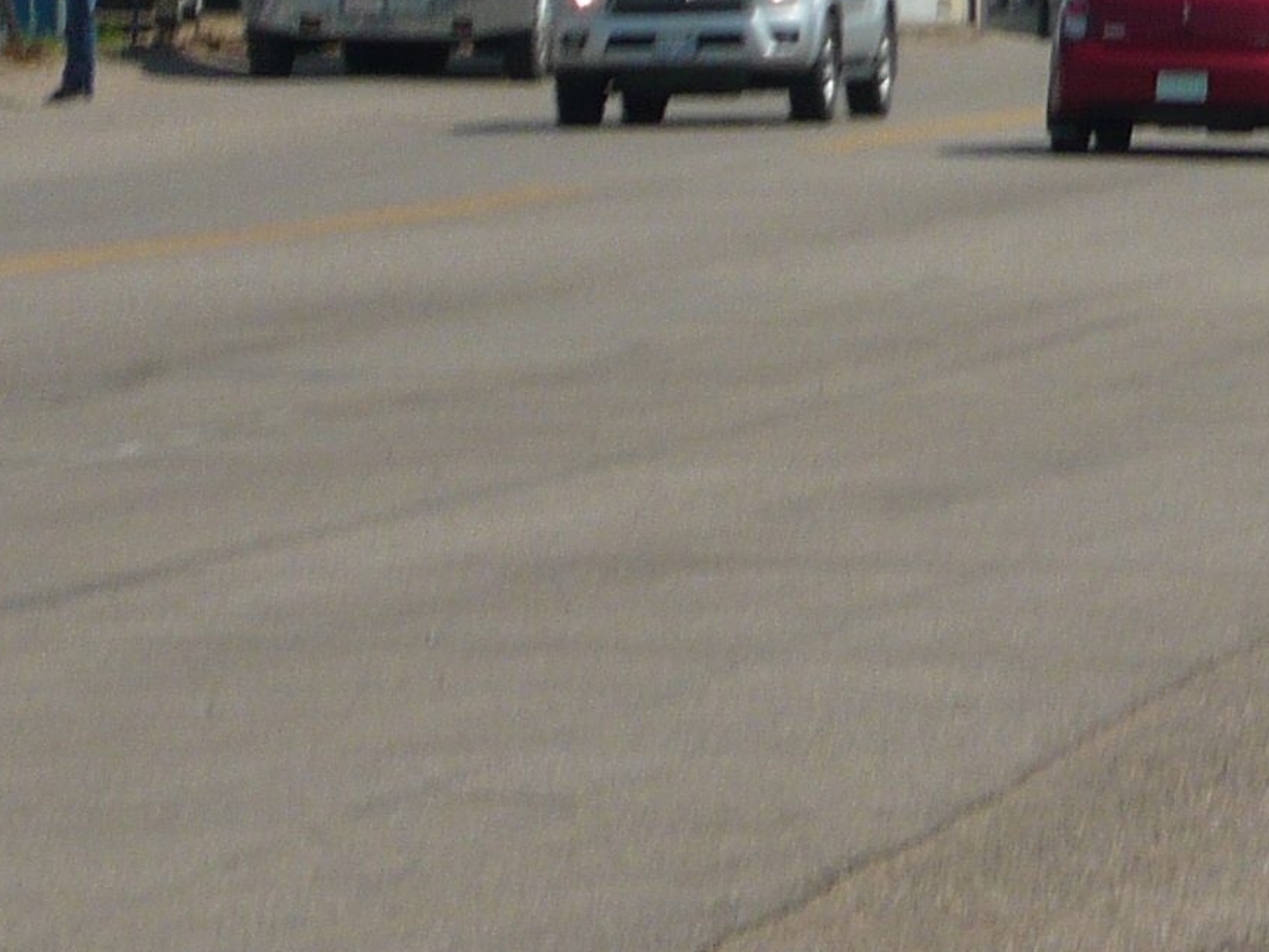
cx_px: 1775
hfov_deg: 5.2
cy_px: -669
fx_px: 13896
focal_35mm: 379
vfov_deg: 3.9
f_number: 14
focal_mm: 16.5
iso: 100
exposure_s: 1/125
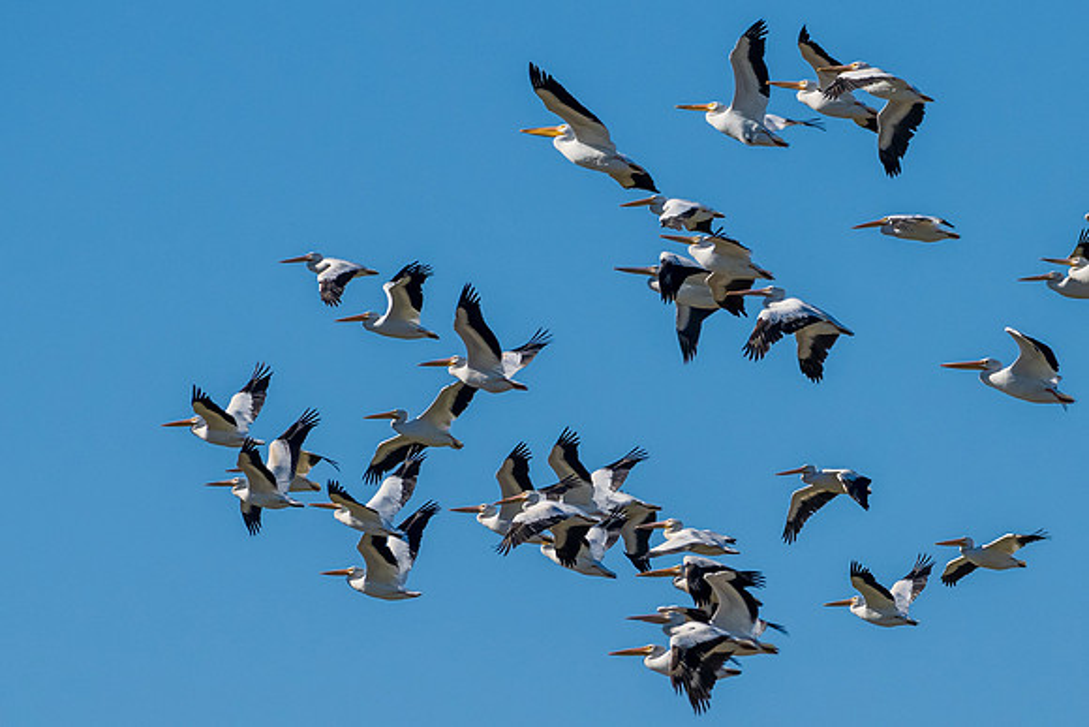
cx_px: 855
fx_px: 32471
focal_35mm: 1073
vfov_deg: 1.3
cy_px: 543
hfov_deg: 1.9
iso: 800
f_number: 10
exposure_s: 1/3200
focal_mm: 500
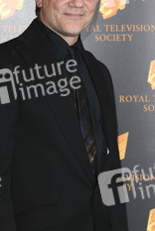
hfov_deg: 6.7
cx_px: 59
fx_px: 1326
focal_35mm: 206
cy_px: 133
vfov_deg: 10.0
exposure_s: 1/160
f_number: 4.5
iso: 400
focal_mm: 80
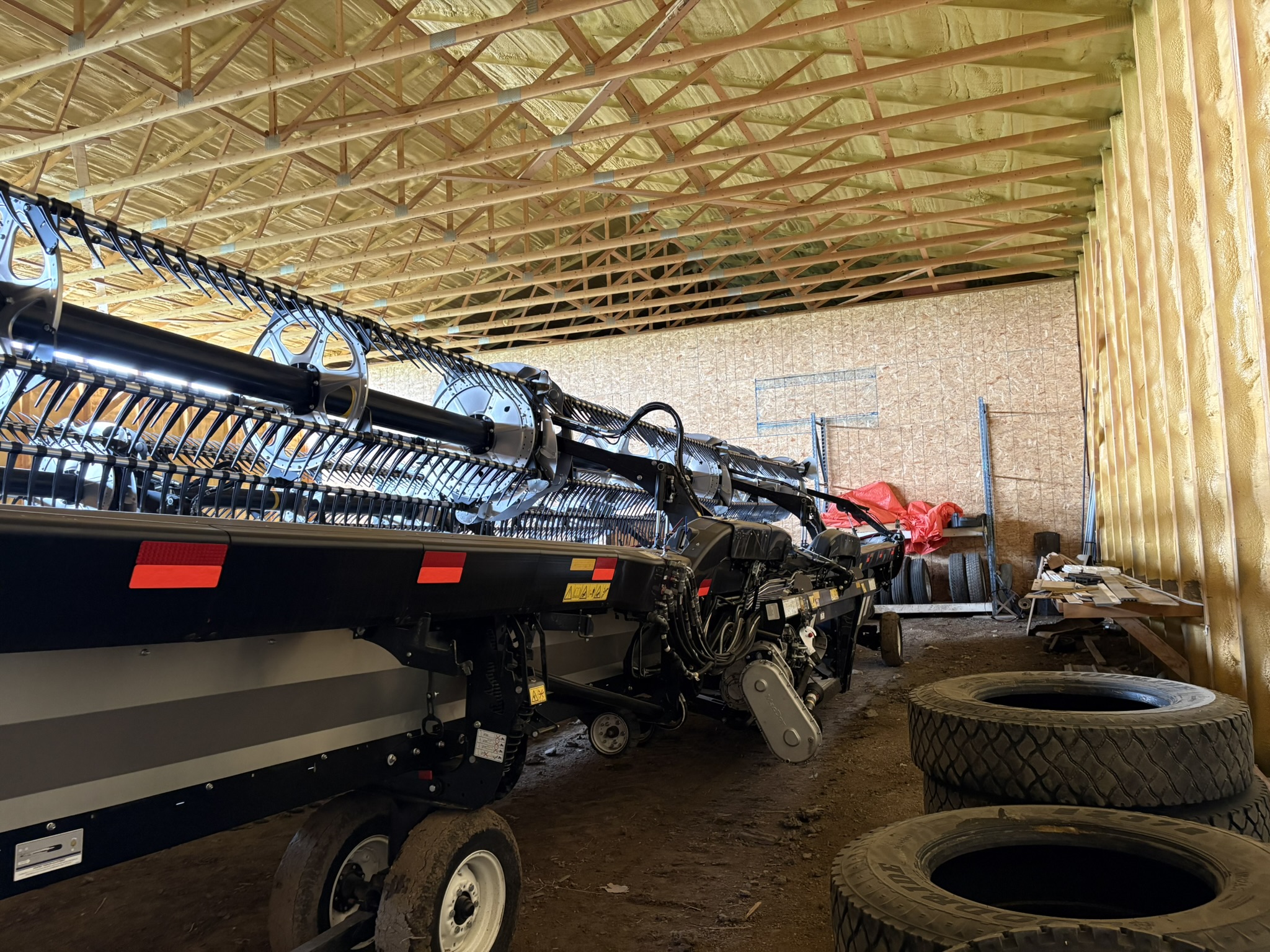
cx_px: 635
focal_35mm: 26
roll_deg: +2.9
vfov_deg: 53.1
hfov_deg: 67.3
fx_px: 954
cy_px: 476
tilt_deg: +4.6
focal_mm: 5.96
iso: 250
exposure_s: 1/60
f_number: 1.6
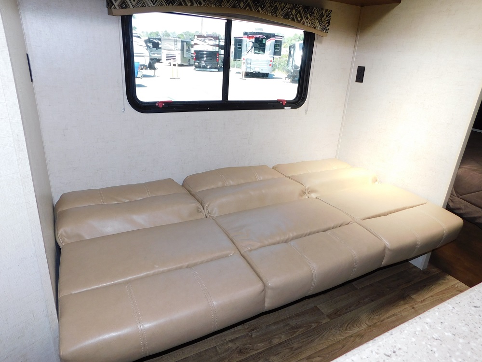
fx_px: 320
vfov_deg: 58.9
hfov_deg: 73.9
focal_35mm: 23
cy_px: 181
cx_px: 241
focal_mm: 4
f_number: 3
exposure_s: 1/60
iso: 125
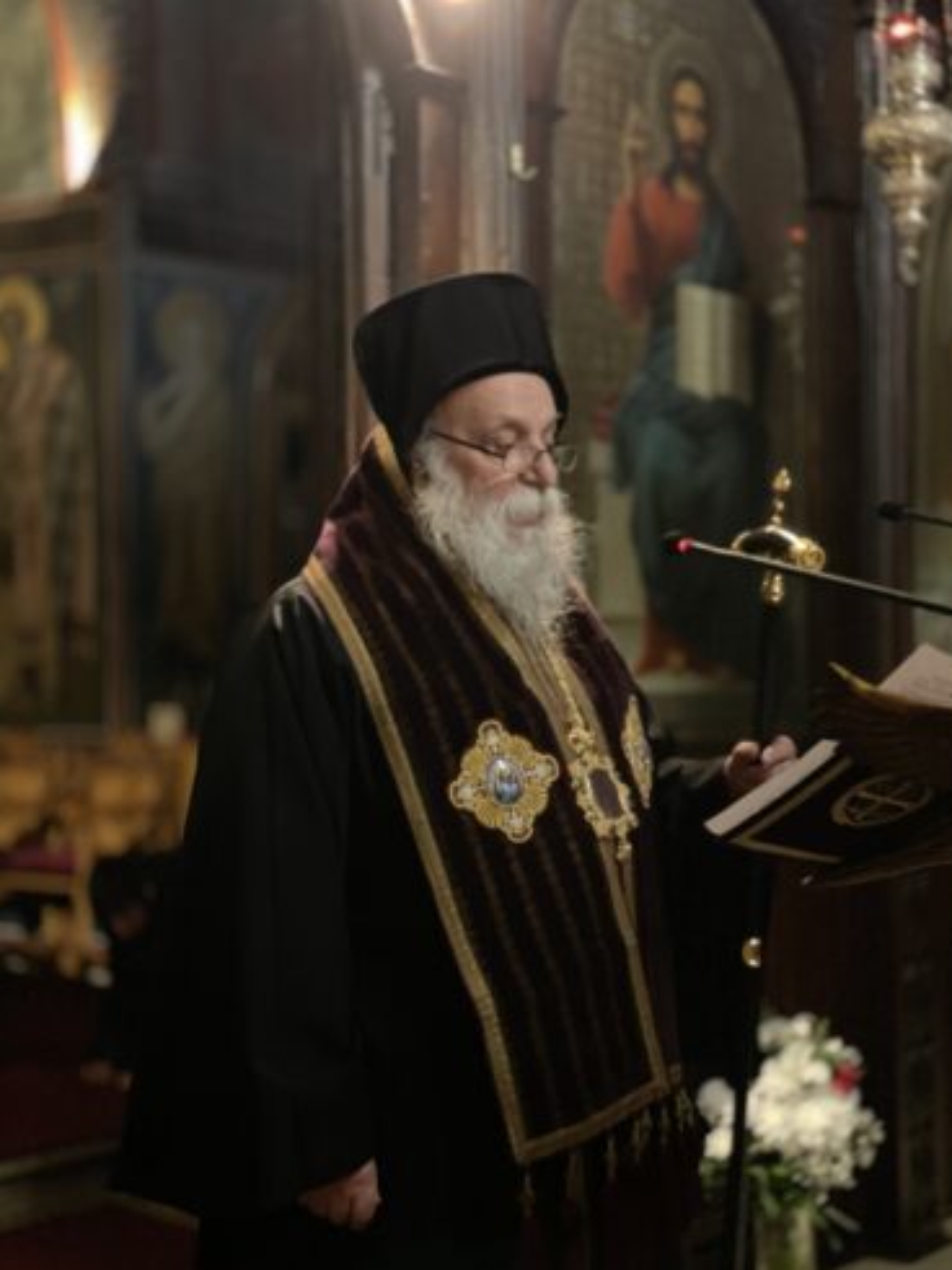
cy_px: 644
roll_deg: +0.5
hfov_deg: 27.5
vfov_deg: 36.2
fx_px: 1944
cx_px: 482
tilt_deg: +1.2
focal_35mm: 53
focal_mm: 6
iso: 400
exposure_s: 1/17
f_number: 2
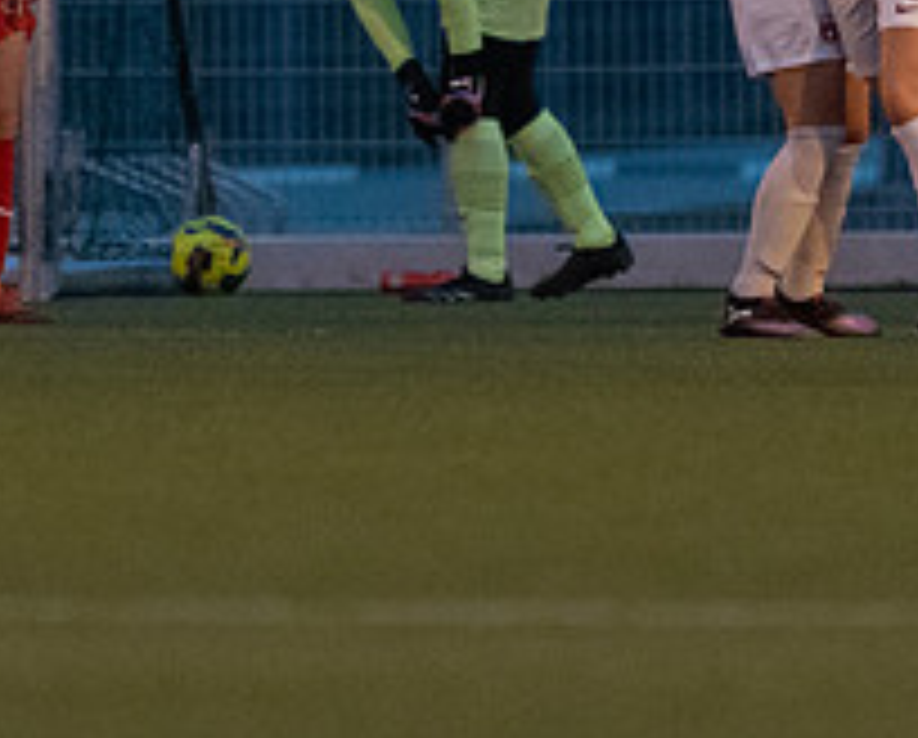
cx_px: 549
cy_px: 79
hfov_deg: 1.2
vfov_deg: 1.0
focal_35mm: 1611
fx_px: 43854
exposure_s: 1/800
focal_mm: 300
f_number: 2.8
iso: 4500
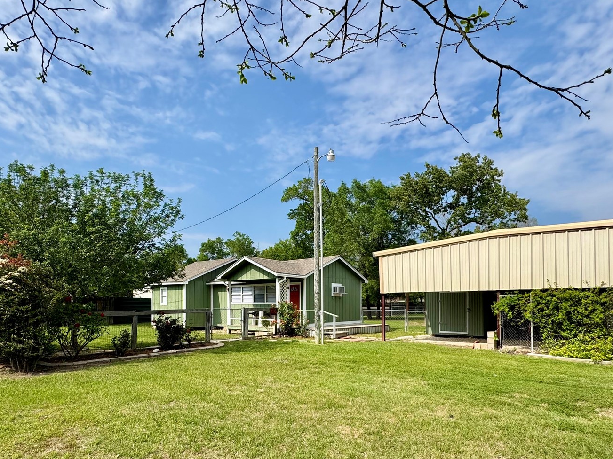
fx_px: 390
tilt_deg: +1.0
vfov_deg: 60.2
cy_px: 291
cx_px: 300
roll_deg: -0.3
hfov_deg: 76.4
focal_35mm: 22
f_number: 2.2
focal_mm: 2.22
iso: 50
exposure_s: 1/2494
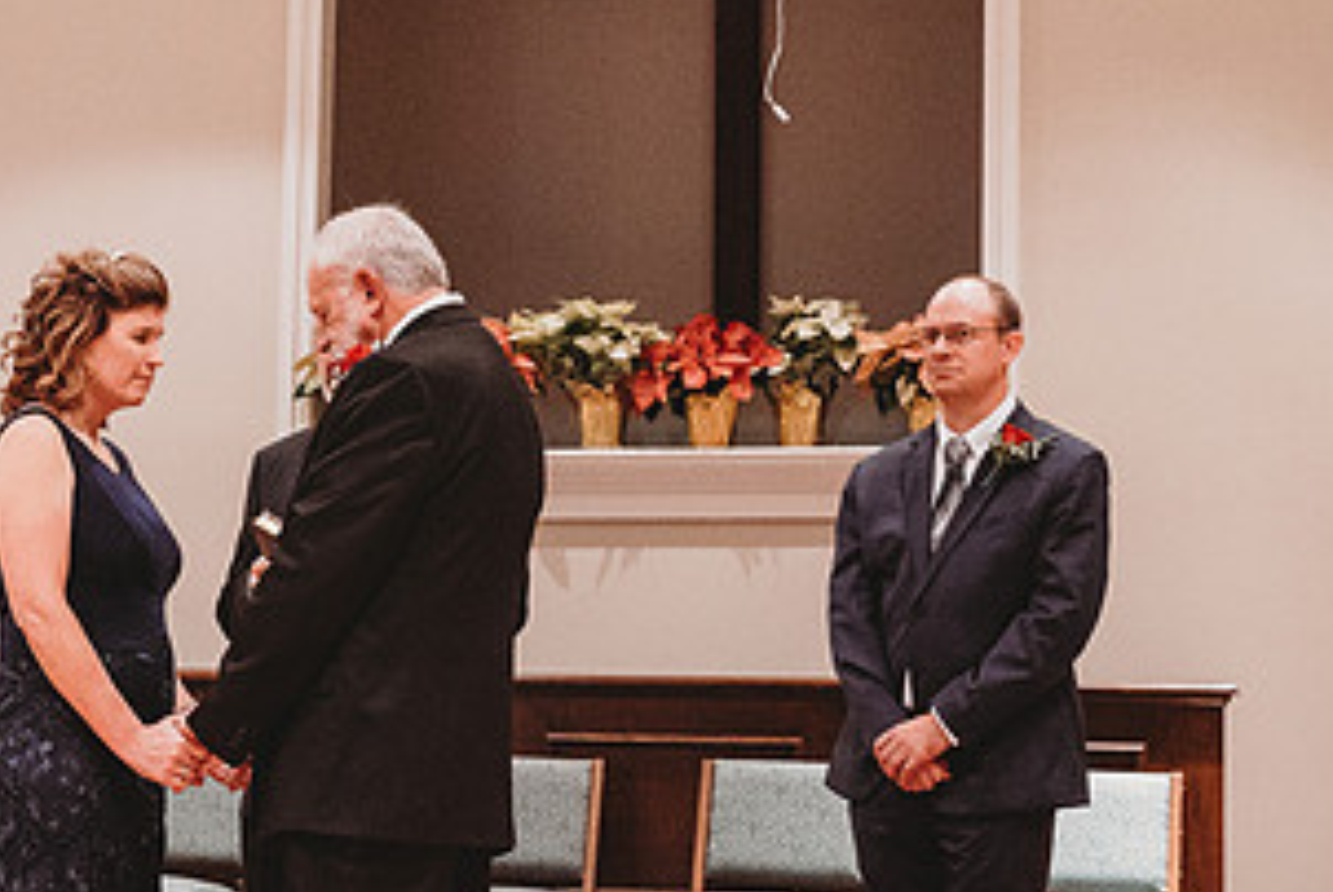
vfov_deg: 14.3
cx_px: 150
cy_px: 453
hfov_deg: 20.8
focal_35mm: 96
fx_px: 3558
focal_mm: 50
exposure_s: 1/200
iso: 5000
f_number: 4
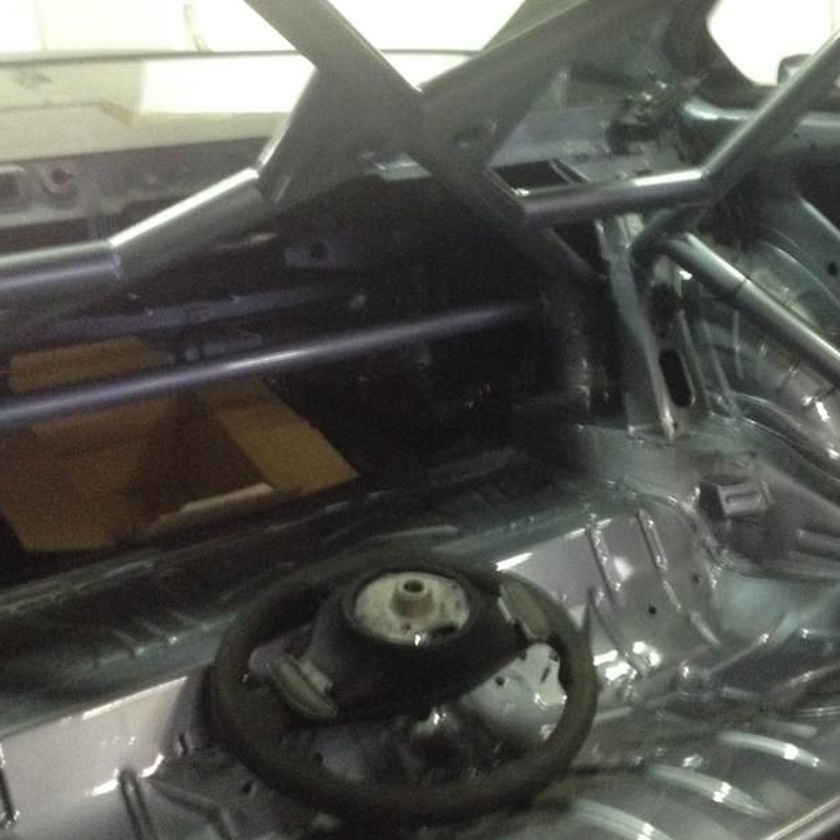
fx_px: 1428
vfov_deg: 32.7
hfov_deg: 32.4
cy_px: 327
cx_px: 579
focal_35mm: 52
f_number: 2.4
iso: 640
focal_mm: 4.28
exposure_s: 1/15
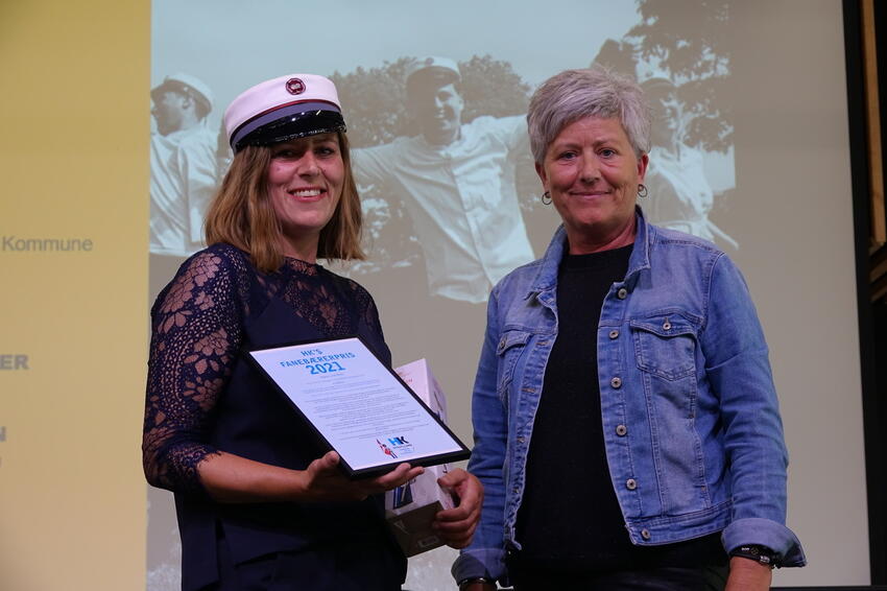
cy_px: 296
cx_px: 444
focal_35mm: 85
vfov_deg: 16.1
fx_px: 2093
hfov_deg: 23.9
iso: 500
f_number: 3.5
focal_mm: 31.33
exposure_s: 1/100
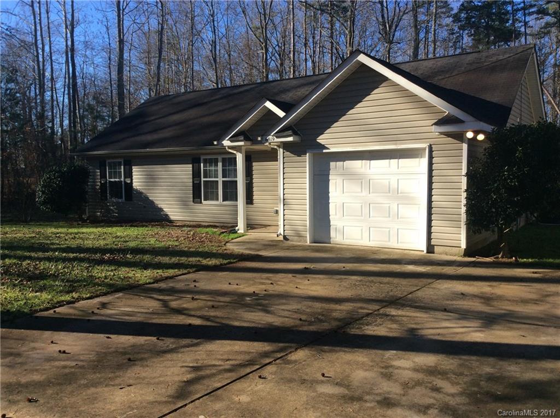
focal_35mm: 32
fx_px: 517
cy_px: 209
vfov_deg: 44.0
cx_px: 280
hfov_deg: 56.9
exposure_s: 1/743
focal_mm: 3.3
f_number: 2.4
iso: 32
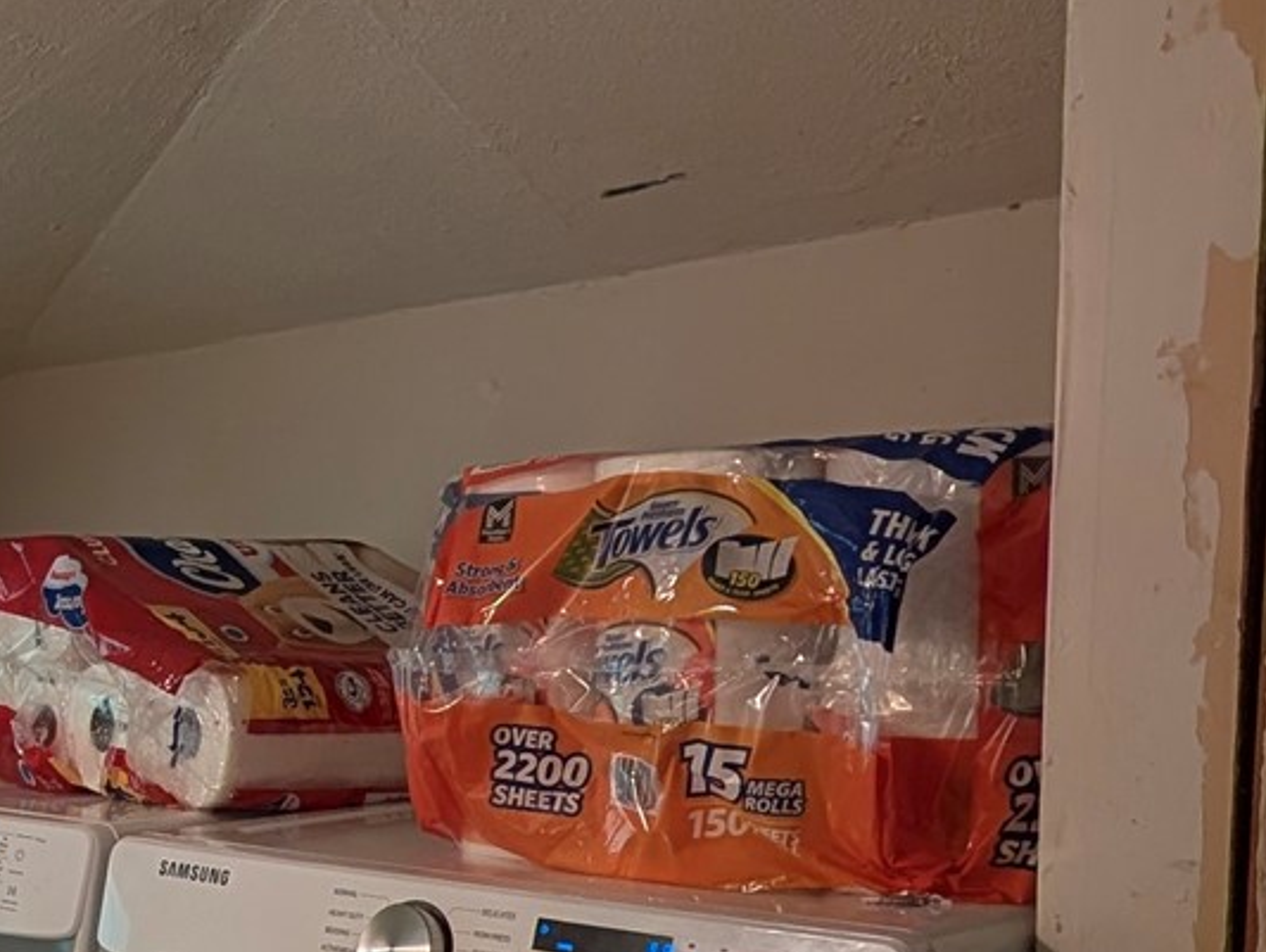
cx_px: 198
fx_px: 1684
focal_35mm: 46
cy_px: 821
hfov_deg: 39.1
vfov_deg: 30.4
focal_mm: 2.02
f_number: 1.7
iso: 93
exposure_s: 1/120
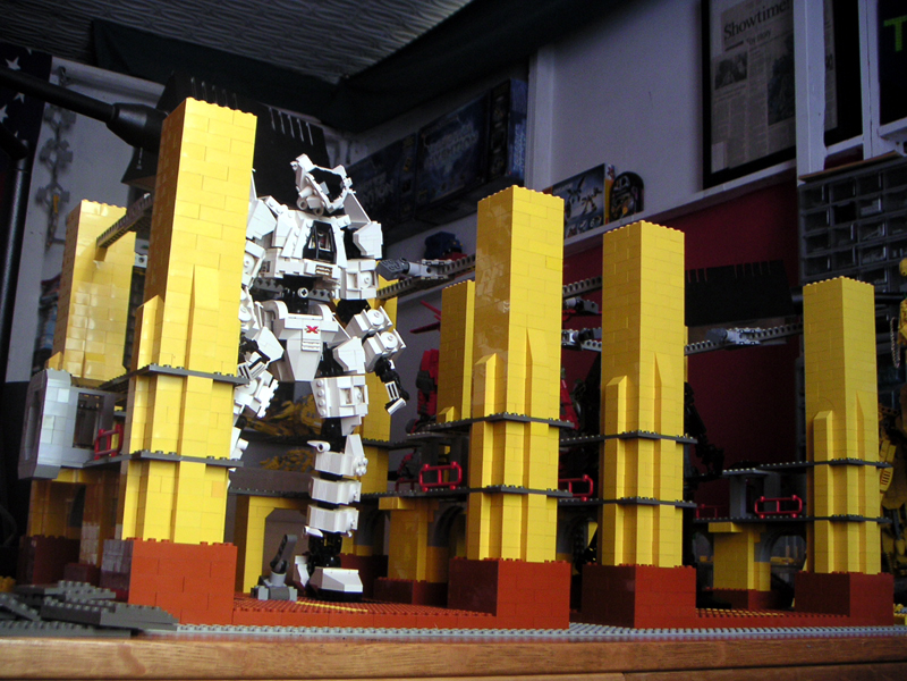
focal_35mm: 40
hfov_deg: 46.8
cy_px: 340
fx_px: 1048
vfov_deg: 36.0
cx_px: 454
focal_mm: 6.3
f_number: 2.8
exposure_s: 1/45
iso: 80
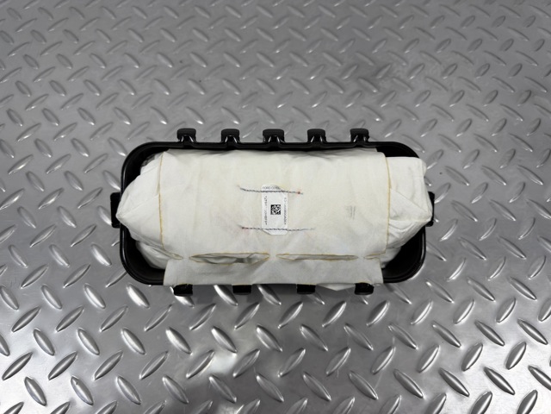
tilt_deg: -65.8
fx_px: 382
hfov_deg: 71.6
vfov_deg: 56.8
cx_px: 276
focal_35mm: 24
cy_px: 207
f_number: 1.78
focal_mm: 6.76
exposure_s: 1/156
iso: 64
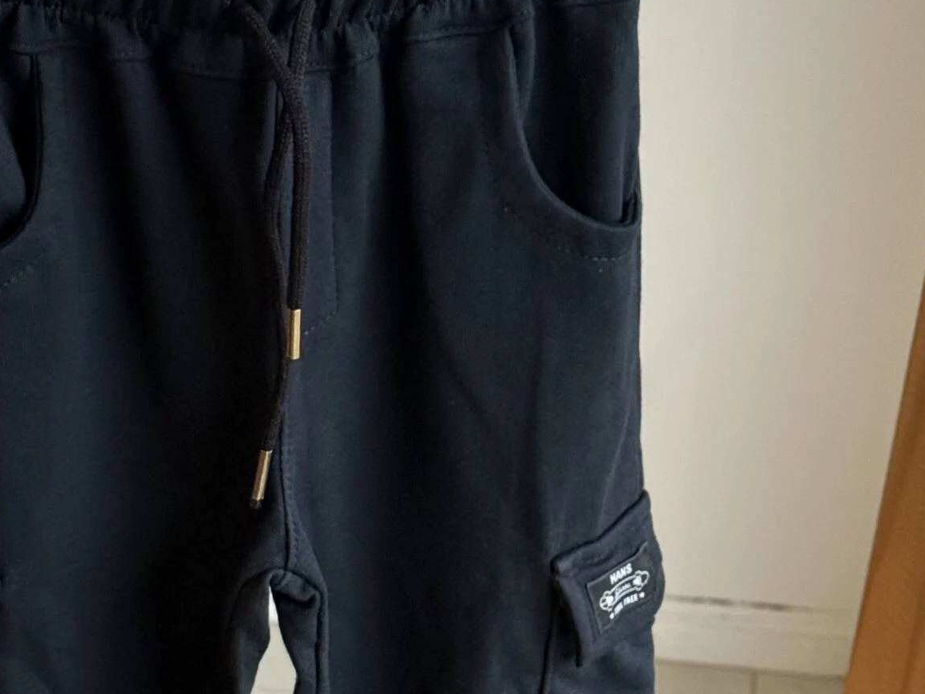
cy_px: 604
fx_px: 2832
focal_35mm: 106
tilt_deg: -28.4
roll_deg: -1.7
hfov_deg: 18.5
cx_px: 271
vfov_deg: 13.9
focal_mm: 6.76
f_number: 1.78
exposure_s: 1/40
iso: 320
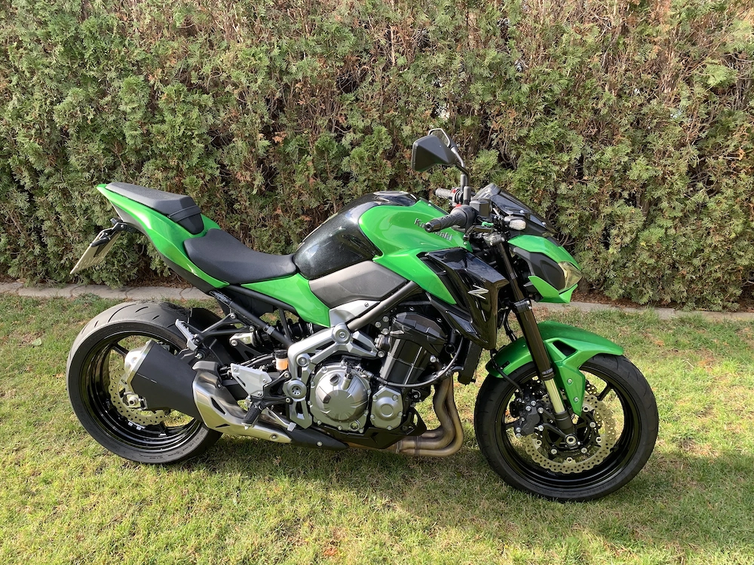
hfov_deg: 67.3
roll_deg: -1.2
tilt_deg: -22.8
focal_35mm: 26
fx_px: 566
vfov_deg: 53.1
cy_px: 282
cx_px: 377
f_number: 1.8
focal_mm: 4.25
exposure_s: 1/122
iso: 25
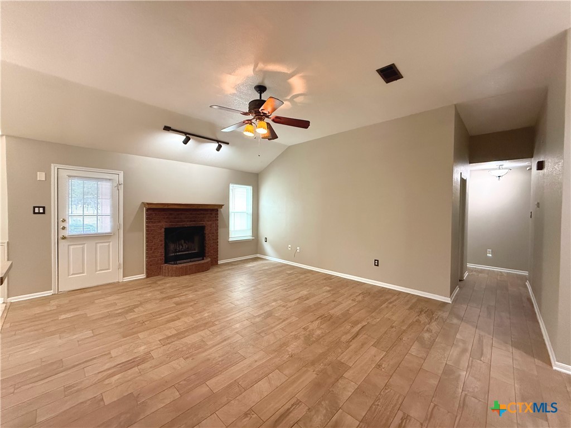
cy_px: 214
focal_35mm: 14
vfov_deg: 85.7
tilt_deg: -0.7
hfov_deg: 102.1
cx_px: 286
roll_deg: -1.0
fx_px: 231
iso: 640
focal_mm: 2.22
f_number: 2.2
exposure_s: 1/60
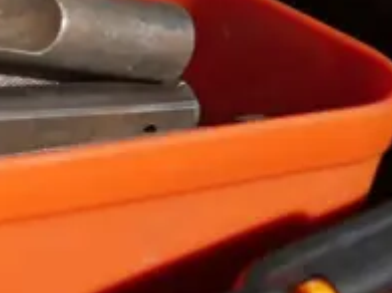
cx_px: -396
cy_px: 73
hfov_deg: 10.7
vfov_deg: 8.8
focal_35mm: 168
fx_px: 1901
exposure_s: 1/60
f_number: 3.6
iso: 1250
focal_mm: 16
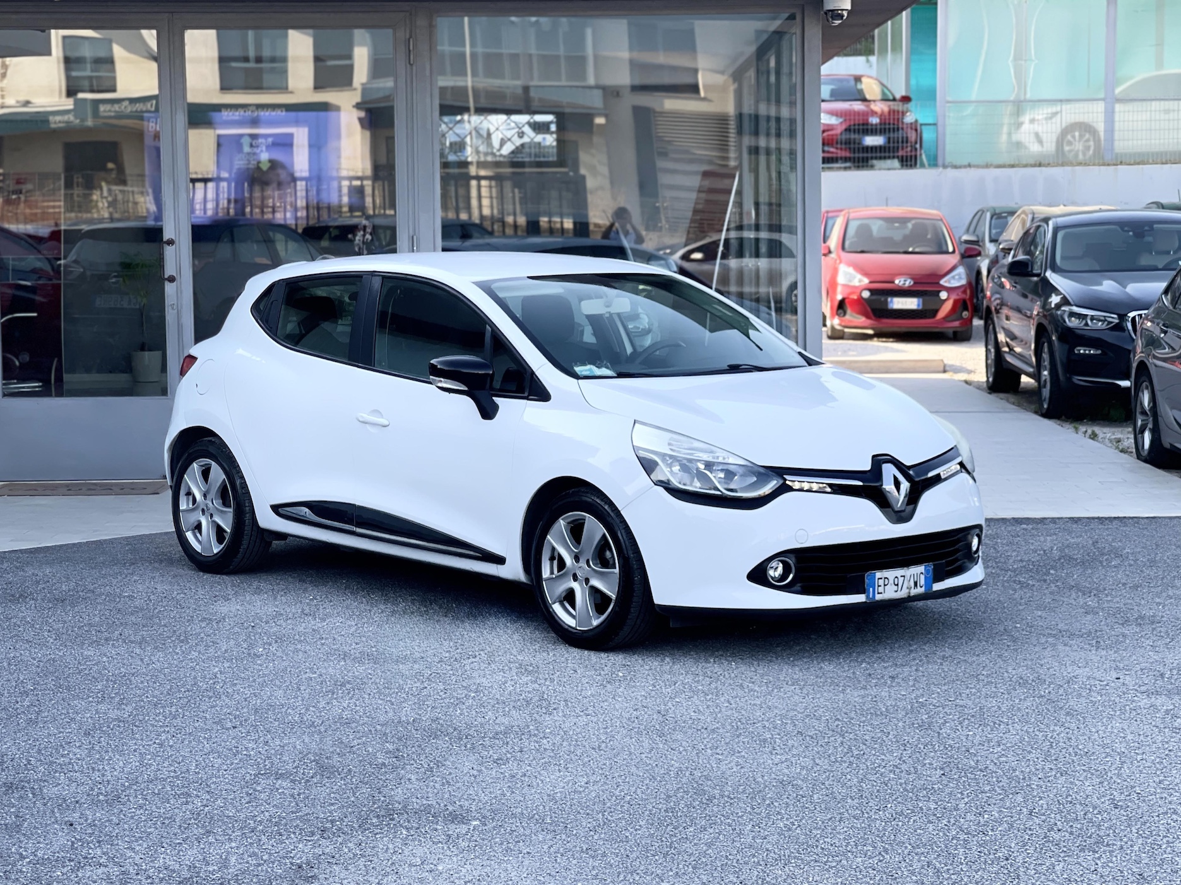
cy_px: 442
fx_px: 2183
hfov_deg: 30.3
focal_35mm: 64
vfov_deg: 22.9
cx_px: 590
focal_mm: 7.5
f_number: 2.2
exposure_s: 1/121
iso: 20
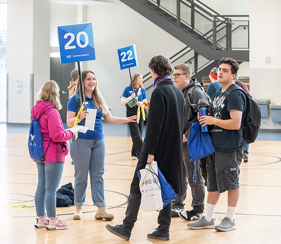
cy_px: 117
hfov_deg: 17.5
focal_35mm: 106
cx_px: 132
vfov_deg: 15.2
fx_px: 911
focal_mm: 86
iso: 1250
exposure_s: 1/320
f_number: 4
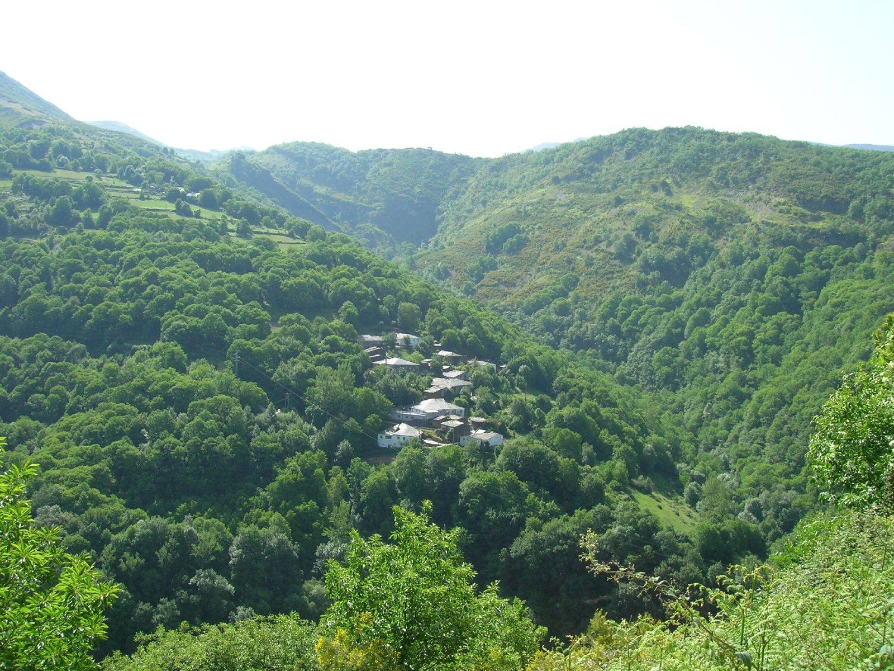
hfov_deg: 54.0
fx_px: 878
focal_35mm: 34
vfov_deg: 41.8
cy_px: 336
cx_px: 447
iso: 50
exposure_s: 1/160
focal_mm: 5.7
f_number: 4.9
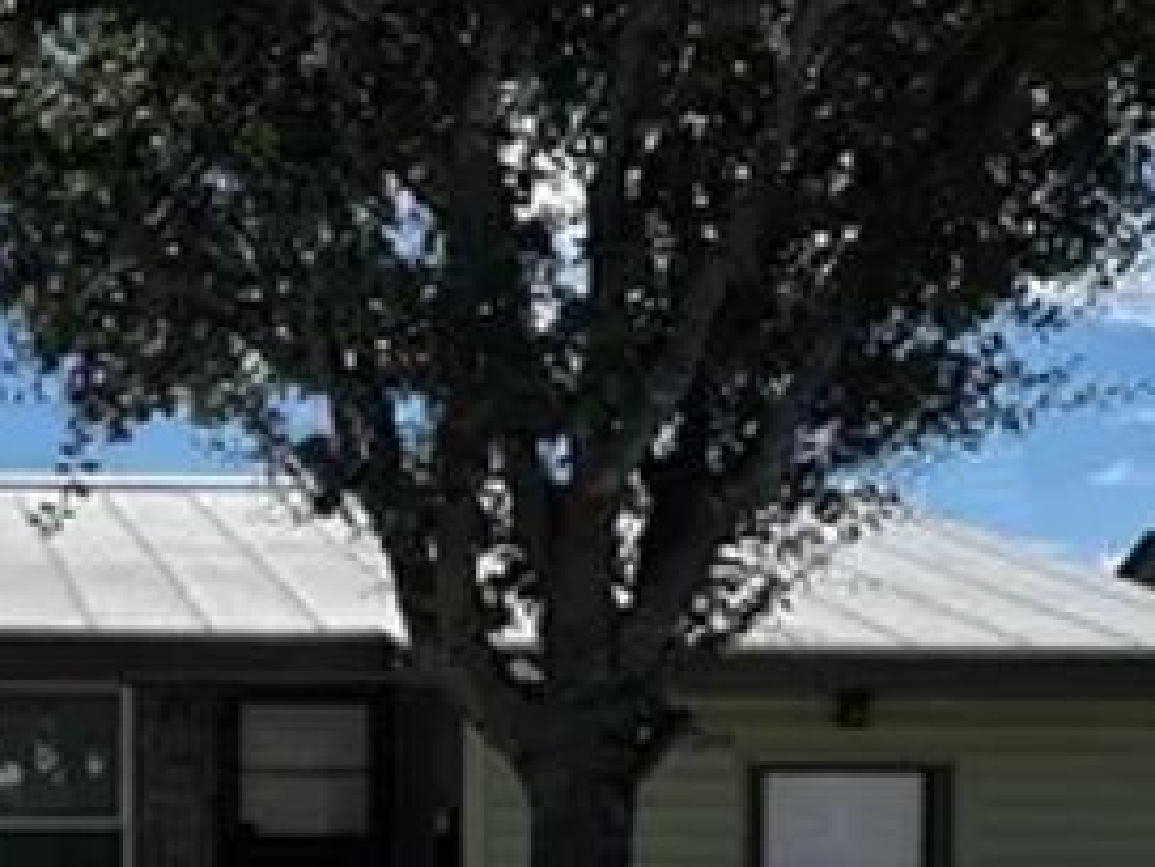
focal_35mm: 98
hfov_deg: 19.8
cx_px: 217
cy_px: 944
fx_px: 3270
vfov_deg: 14.7
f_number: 1.5
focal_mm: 5.7
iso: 50
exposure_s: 1/5587
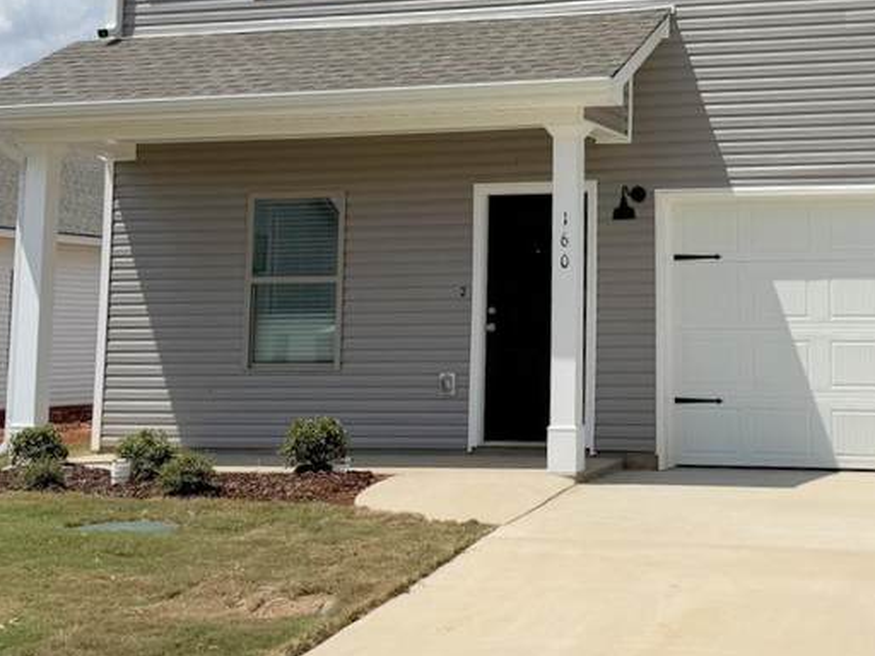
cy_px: 144
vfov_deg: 24.1
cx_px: 682
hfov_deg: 31.5
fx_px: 1517
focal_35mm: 60
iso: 80
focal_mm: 6.76
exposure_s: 1/10309
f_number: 1.78
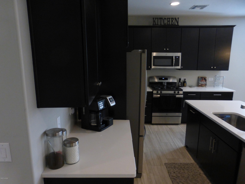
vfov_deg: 54.9
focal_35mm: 25
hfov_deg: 69.4
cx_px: 122
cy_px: 92
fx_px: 177
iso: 400
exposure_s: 1/50
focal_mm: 4.3
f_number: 3.3
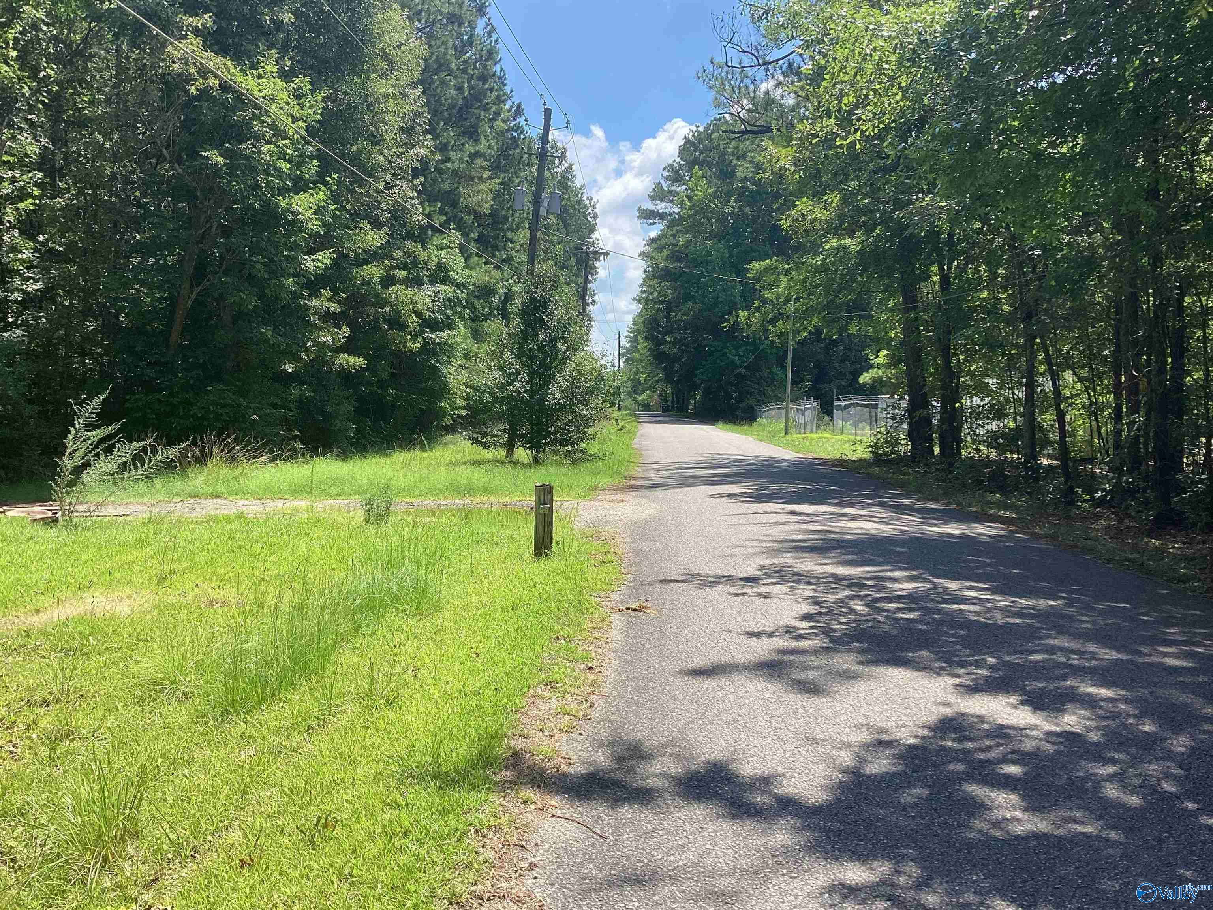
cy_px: 455
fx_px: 1086
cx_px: 606
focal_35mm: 31
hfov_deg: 58.4
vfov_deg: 45.4
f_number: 2.4
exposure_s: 1/532
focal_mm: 3.3
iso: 25
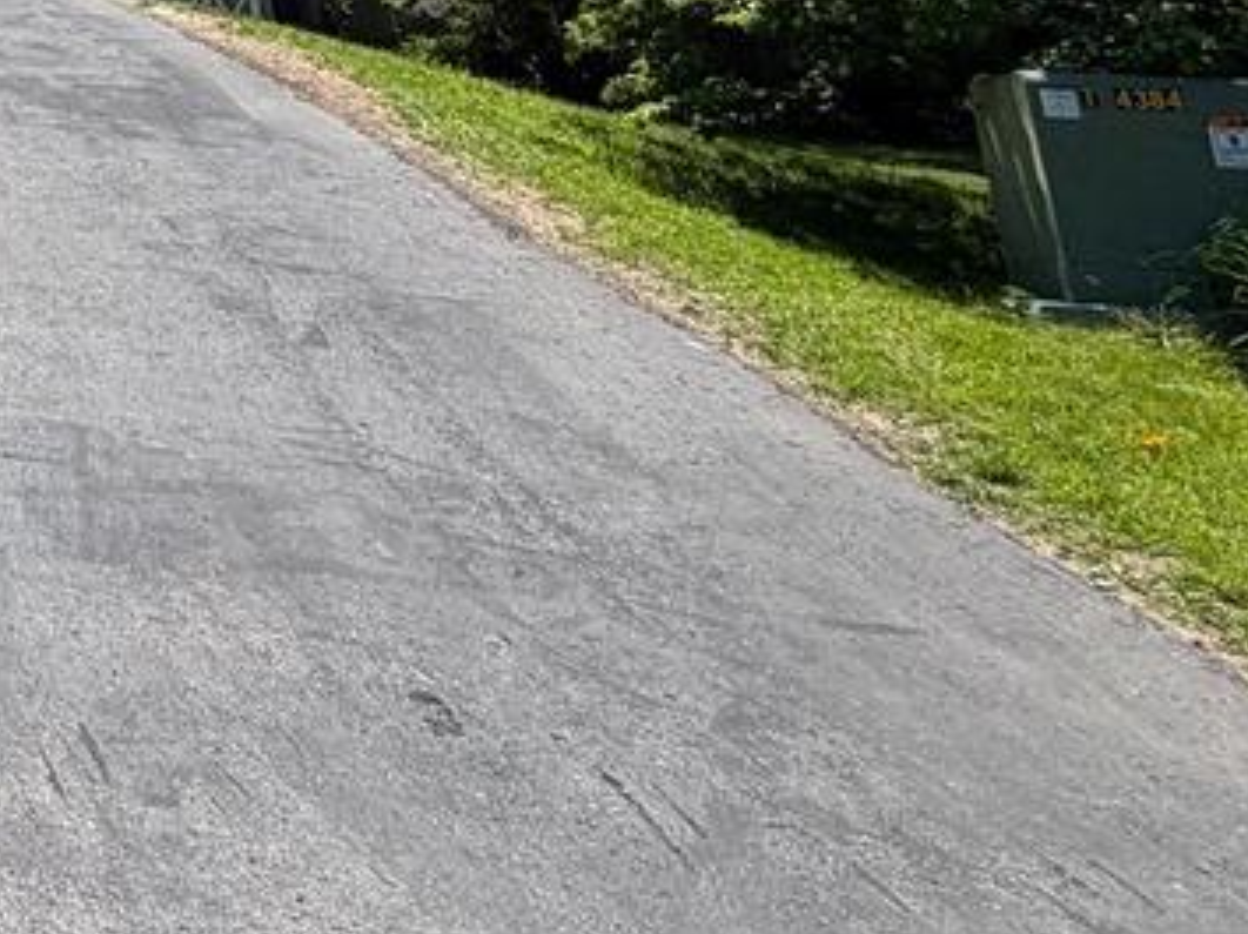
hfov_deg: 21.6
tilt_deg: +16.1
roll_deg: -0.8
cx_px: -1001
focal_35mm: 57
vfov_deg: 21.0
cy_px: -529
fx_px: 2054
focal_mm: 2.22
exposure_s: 1/770
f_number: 2.2
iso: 25
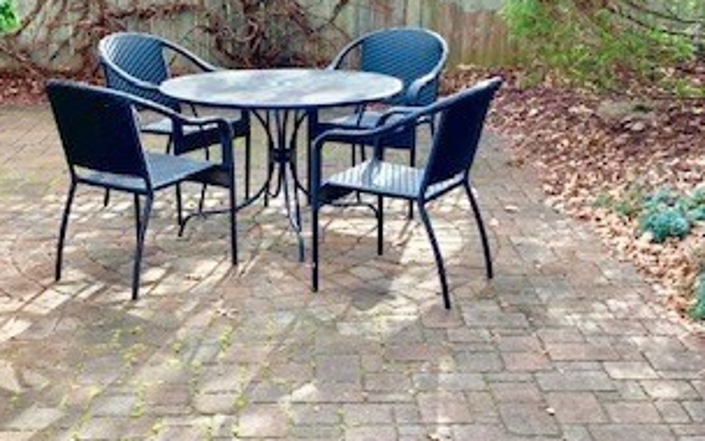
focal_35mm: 58
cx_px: 299
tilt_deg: -19.1
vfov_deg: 22.3
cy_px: 267
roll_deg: +0.7
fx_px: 1114
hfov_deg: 35.0
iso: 32
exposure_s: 1/122
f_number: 1.8
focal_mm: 4.25
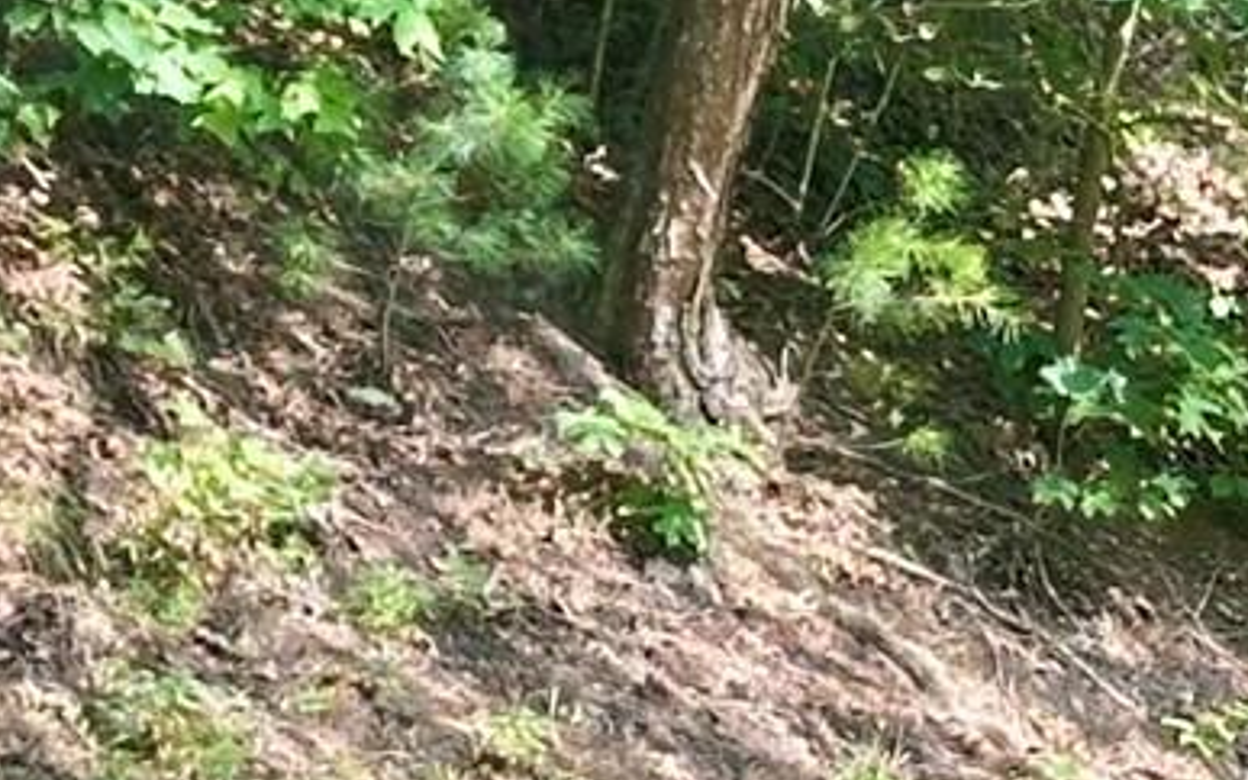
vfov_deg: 4.8
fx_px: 9151
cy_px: -474
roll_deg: -5.1
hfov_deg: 7.6
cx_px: -697
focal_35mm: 269
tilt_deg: +5.4
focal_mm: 6.86
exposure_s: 1/153
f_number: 1.78
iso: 80
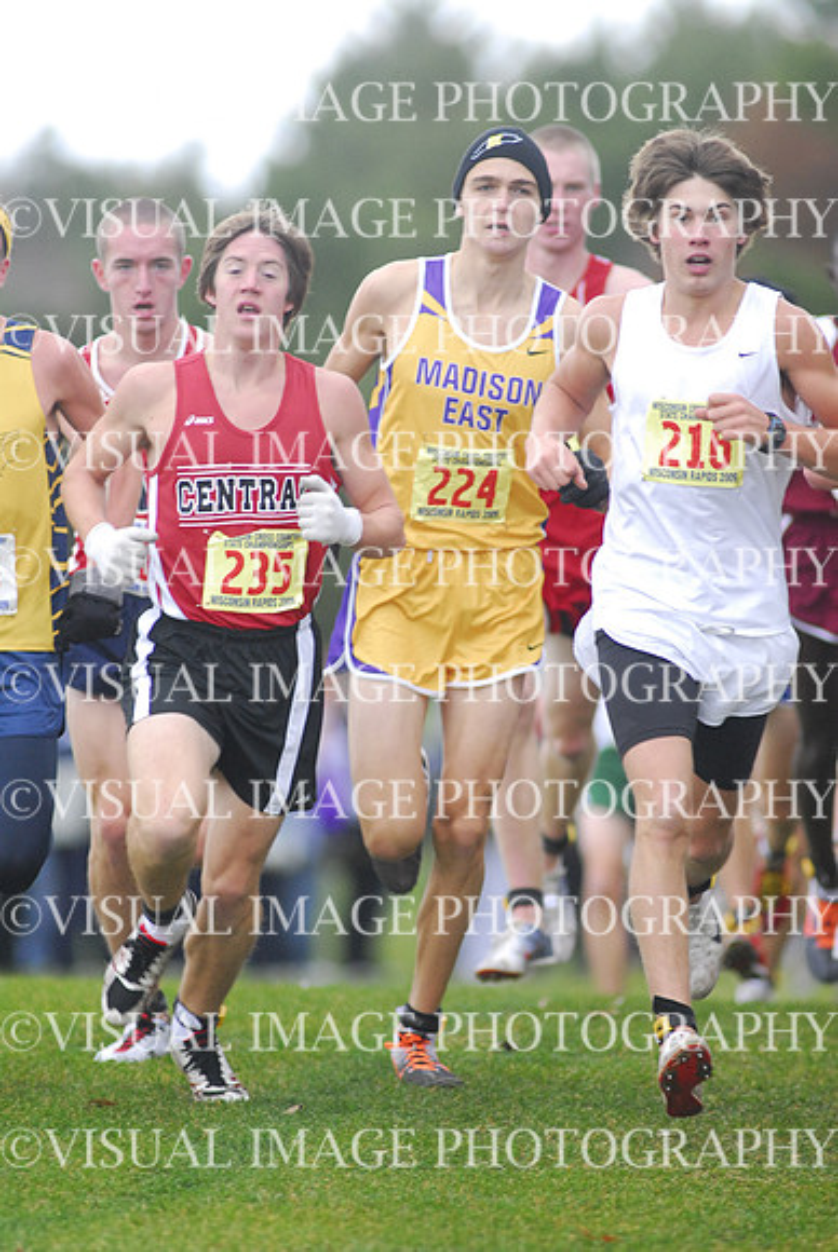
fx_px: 15674
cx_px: 419
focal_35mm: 450
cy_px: 626
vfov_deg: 4.6
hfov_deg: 3.1
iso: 800
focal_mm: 300
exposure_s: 1/500
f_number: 4
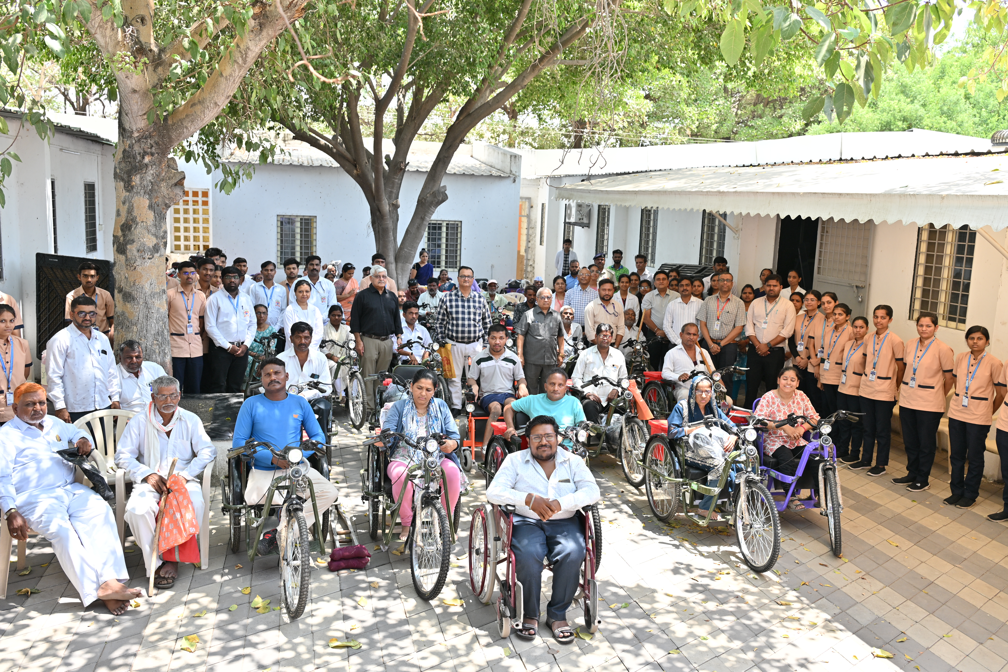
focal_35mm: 31
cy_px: 336
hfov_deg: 60.3
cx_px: 504
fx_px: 868
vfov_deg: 42.3
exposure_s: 1/160
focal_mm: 31
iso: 160
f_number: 5
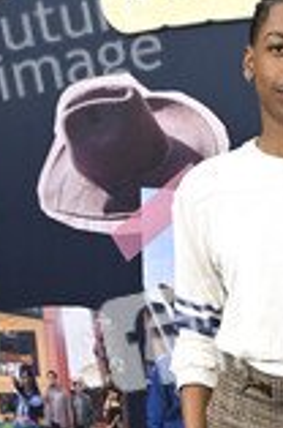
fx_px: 1267
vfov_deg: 18.5
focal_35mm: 107
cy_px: 463
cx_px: 318
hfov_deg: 12.5
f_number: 5.6
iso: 800
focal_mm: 42
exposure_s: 1/250
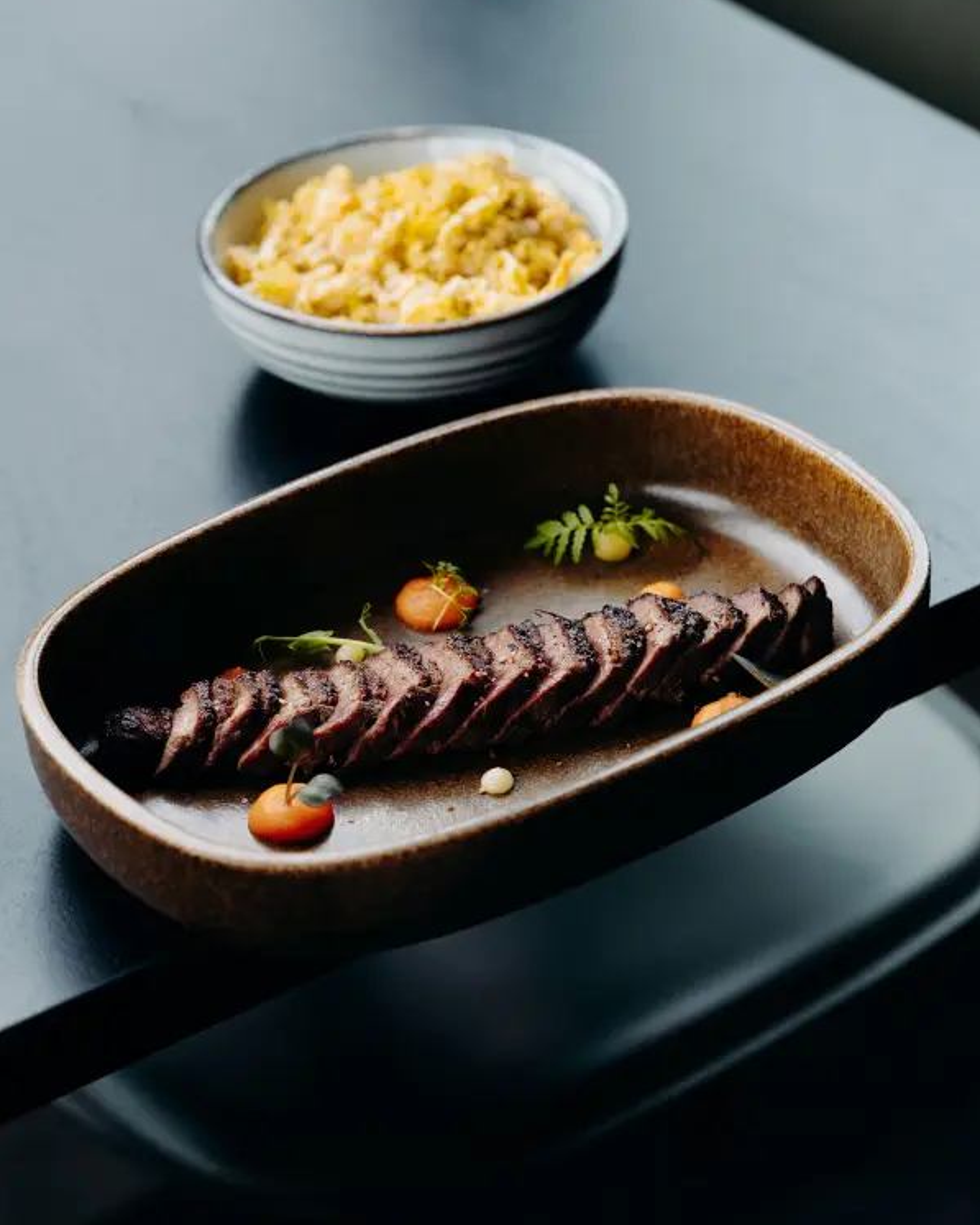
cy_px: 588
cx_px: 491
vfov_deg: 16.2
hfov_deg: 13.0
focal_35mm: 119
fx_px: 4313
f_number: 5.6
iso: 800
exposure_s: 1/320
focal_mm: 105
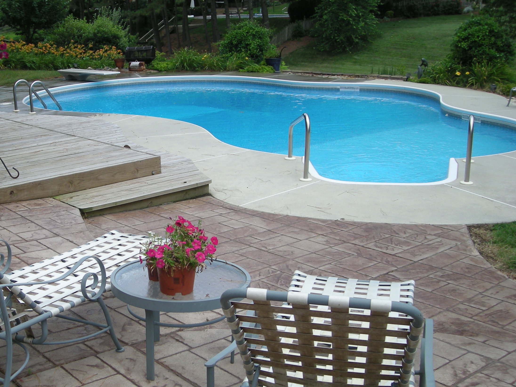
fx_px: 730
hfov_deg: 38.4
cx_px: 166
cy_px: 178
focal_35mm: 49
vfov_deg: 29.7
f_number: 5.7
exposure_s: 1/140
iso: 50
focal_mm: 5.7
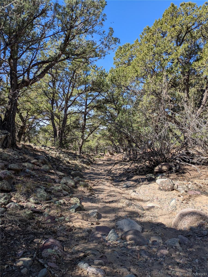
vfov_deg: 69.4
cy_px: 138
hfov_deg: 54.9
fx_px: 200
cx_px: 104
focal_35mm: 25
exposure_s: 1/1205
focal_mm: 5.43
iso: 43
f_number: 1.89
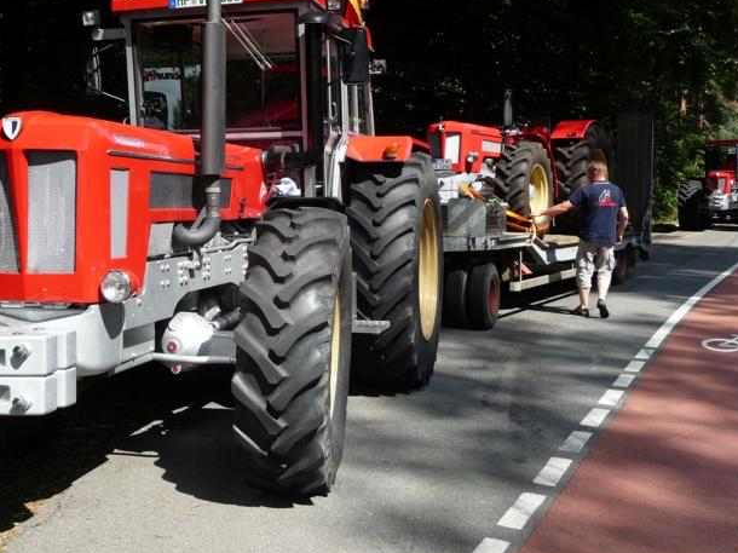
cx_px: 289
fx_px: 895
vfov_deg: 34.3
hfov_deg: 44.5
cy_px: 231
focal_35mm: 42
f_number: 3.5
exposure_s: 1/500
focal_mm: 5.3
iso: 100
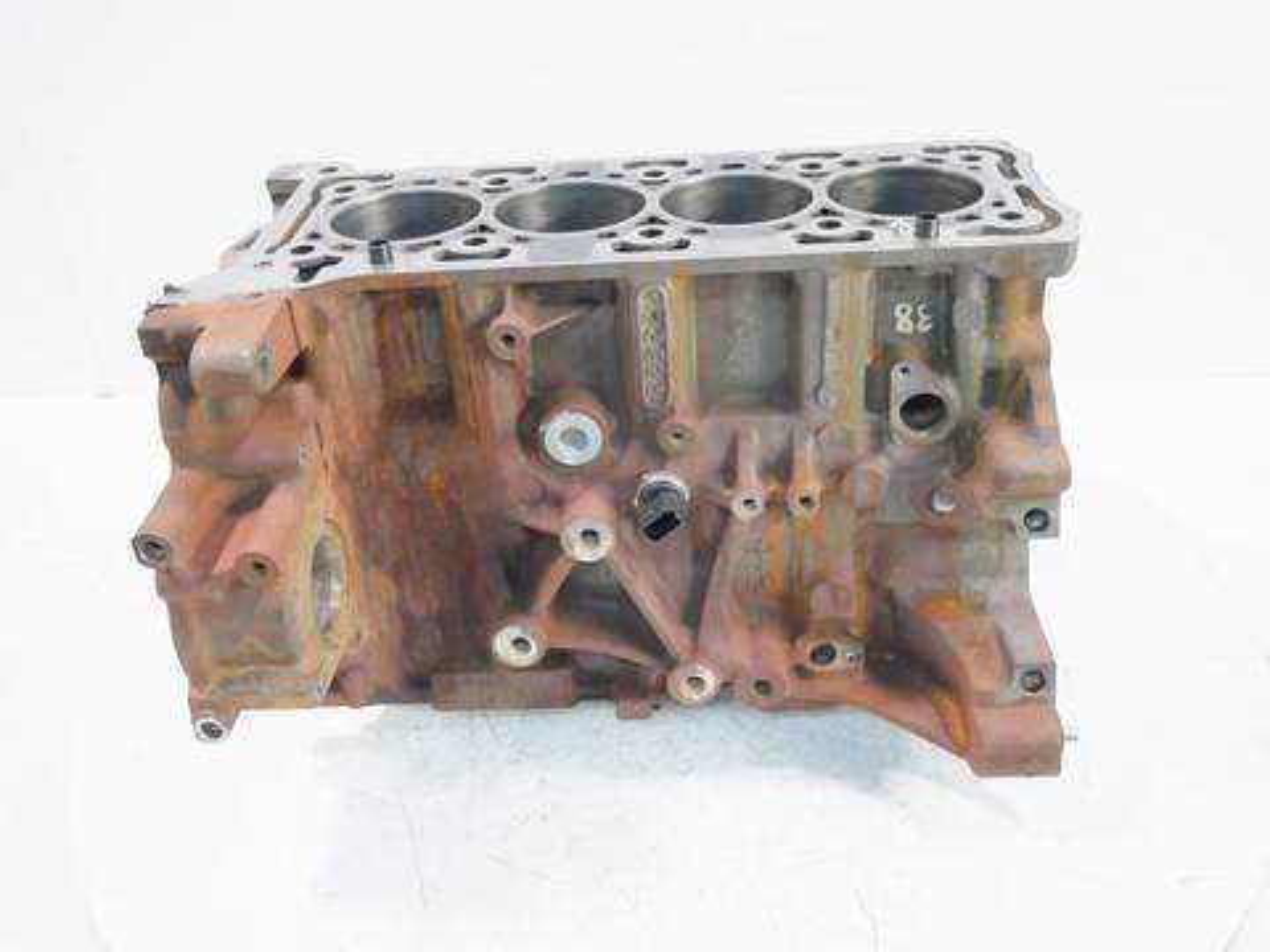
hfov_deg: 56.8
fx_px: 1174
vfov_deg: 44.2
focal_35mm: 32
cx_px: 635
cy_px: 476
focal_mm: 16
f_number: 4
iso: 800
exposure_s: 1/60
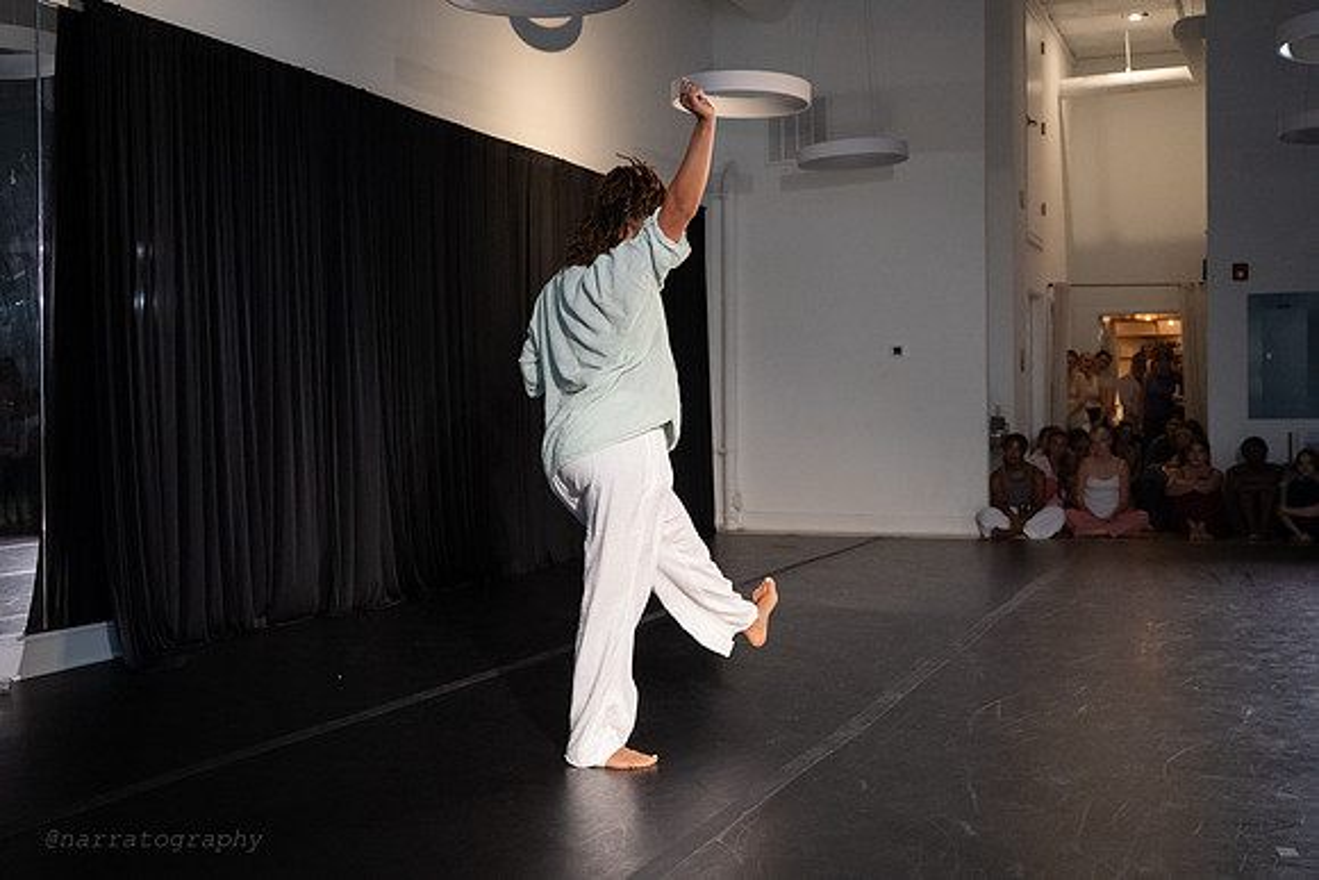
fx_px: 1578
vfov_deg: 31.2
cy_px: 424
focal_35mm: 43
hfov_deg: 45.3
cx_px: 611
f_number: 3.5
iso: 6400
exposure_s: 1/400
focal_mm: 38
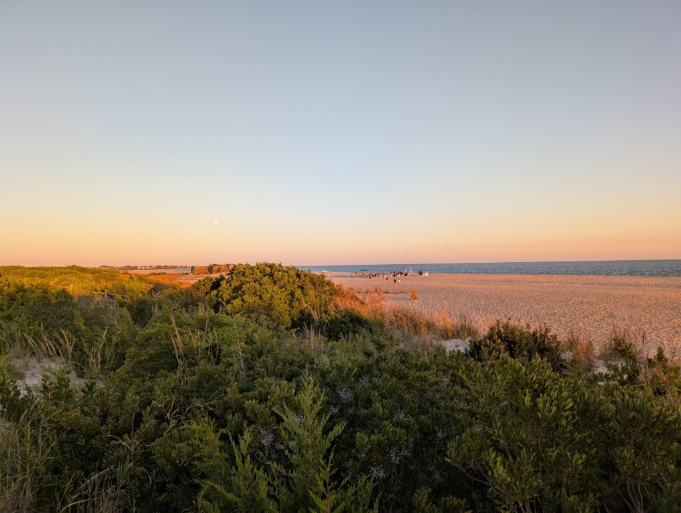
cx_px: 340
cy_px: 256
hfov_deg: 71.5
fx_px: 473
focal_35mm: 24
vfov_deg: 56.9
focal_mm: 6.9
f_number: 1.68
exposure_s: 1/239
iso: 26
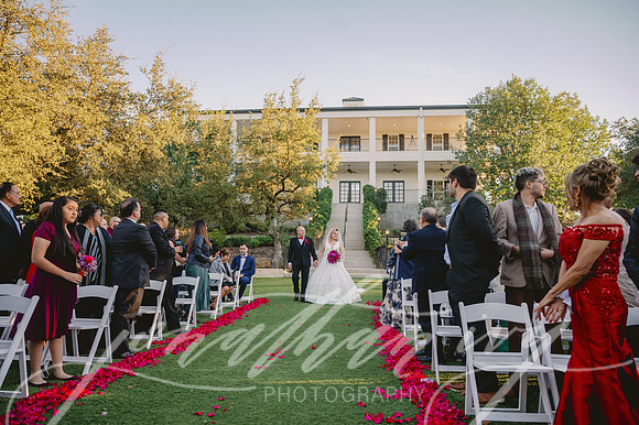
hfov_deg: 73.8
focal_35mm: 24
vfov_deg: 53.1
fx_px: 426
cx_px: 320
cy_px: 212
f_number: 2.8
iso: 320
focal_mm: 24
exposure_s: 1/1000
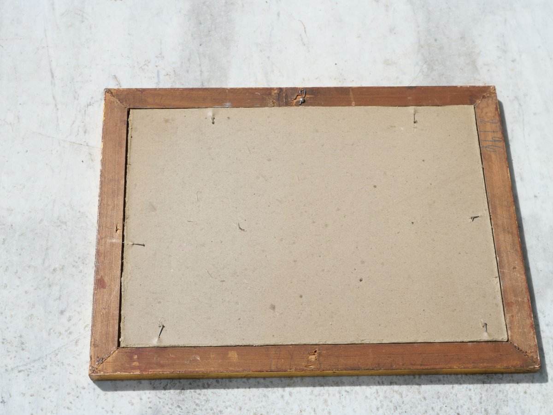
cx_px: 276
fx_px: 959
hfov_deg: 32.2
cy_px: 208
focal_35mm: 60
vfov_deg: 24.4
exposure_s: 1/640
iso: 200
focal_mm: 30
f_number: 9
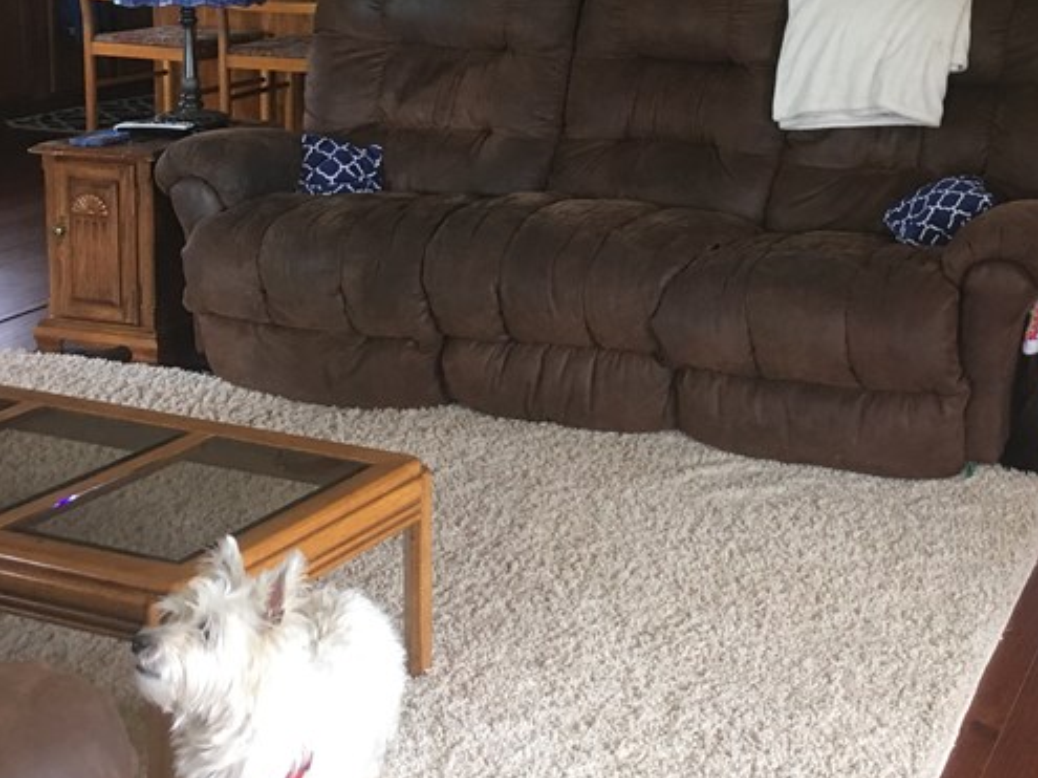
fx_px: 1799
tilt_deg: -8.4
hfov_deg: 31.6
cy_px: 126
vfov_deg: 23.9
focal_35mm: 60
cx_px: 788
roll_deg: -2.1
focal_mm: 4.15
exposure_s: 1/15
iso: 40
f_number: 2.2
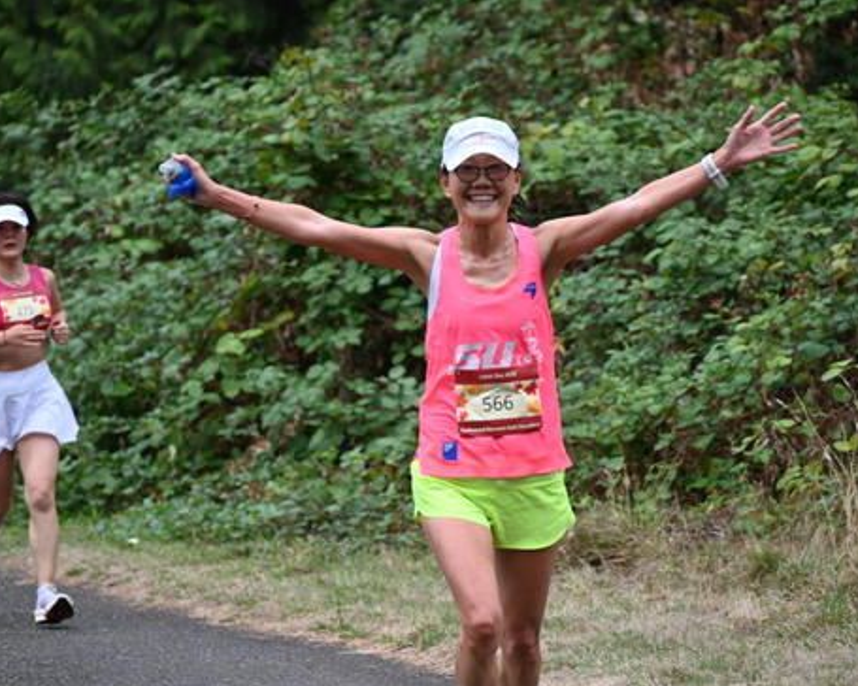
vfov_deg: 6.8
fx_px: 5764
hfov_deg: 8.5
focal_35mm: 227
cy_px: 344
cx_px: 421
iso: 400
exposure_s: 1/400
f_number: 6.3
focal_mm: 200
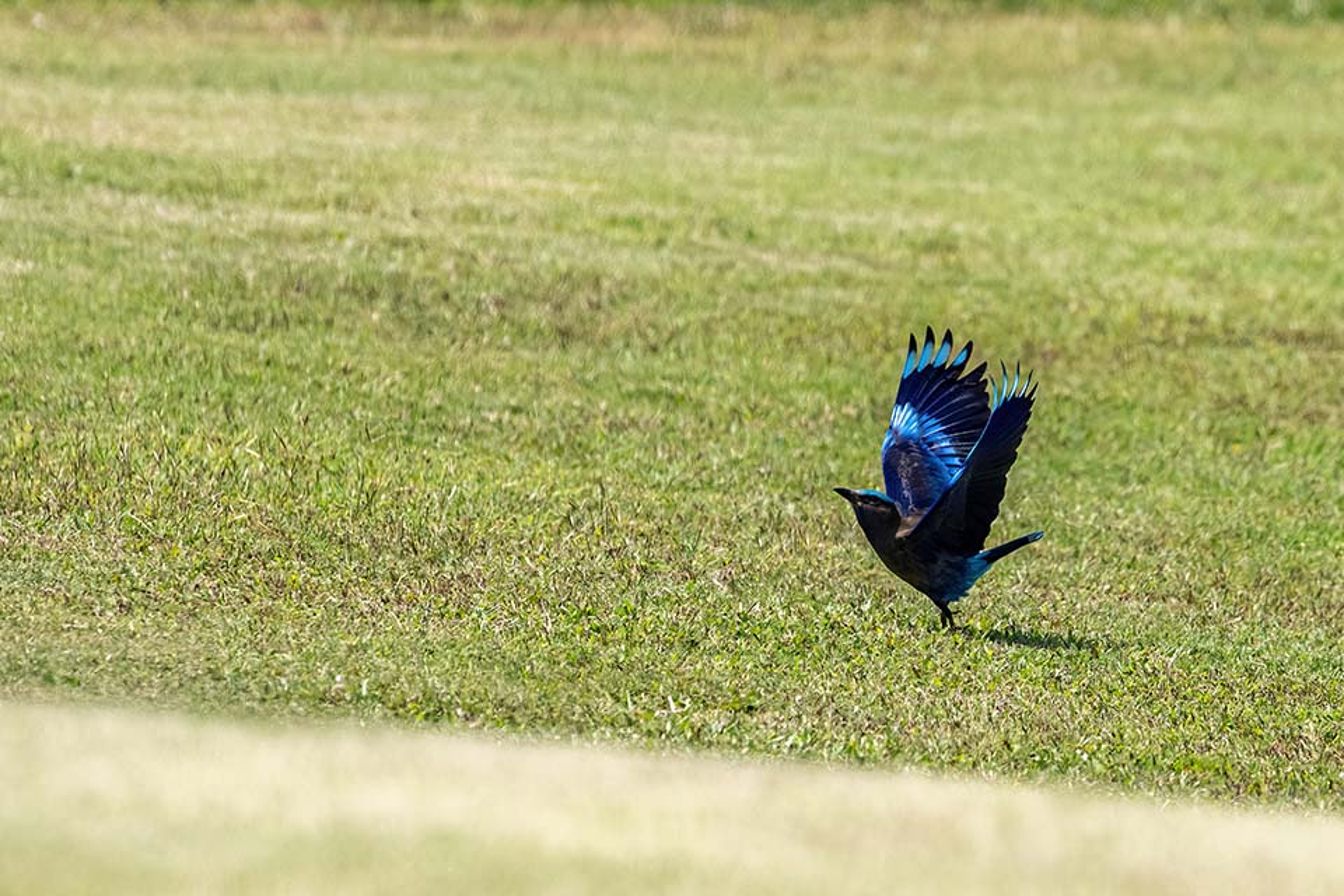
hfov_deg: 5.2
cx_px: 672
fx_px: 14932
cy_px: 448
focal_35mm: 400
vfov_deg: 3.4
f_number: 5
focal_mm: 400
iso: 720
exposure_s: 1/5000
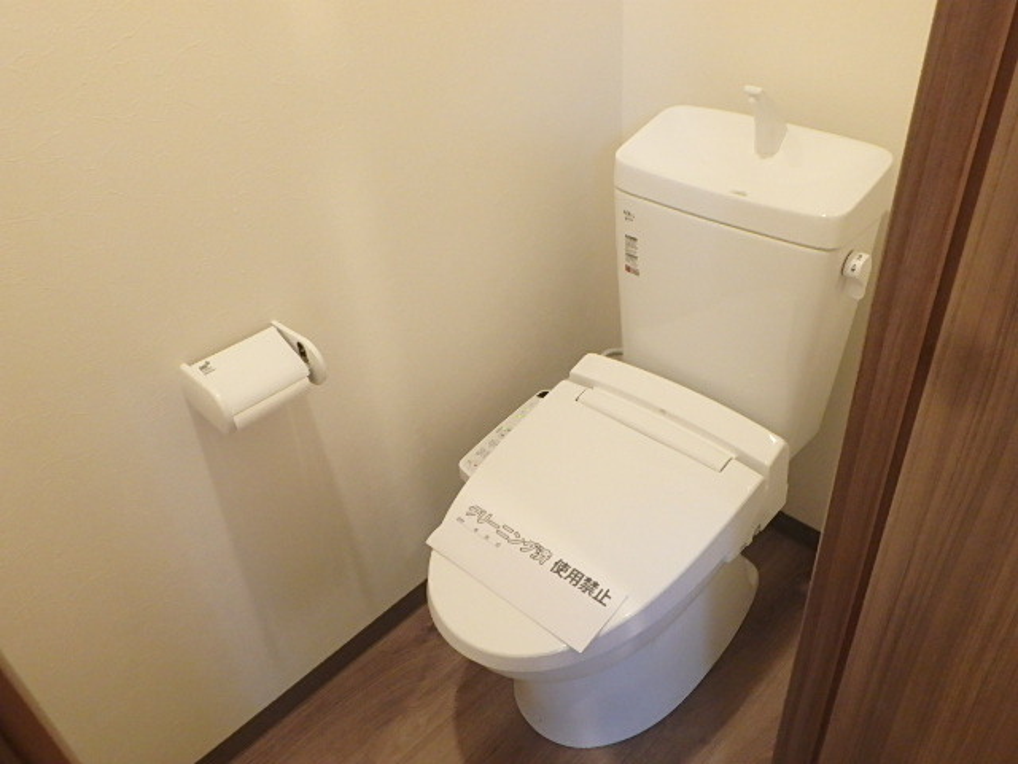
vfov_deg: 49.7
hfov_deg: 63.4
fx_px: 823
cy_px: 382
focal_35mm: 28
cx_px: 509
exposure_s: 1/30
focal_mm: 5
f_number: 4.4
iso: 800
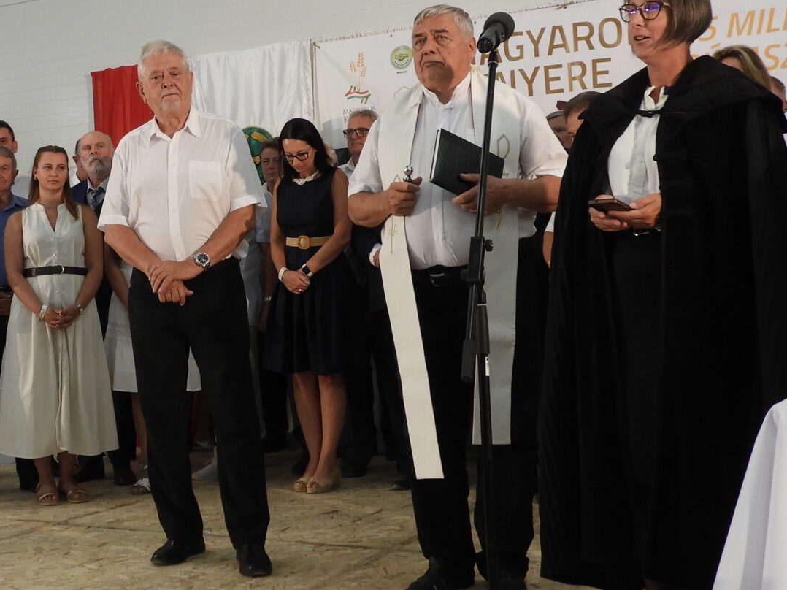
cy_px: 195
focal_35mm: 57
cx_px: 226
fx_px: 1296
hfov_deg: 33.3
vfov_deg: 25.5
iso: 140
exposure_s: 1/30
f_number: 3.3
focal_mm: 4.3
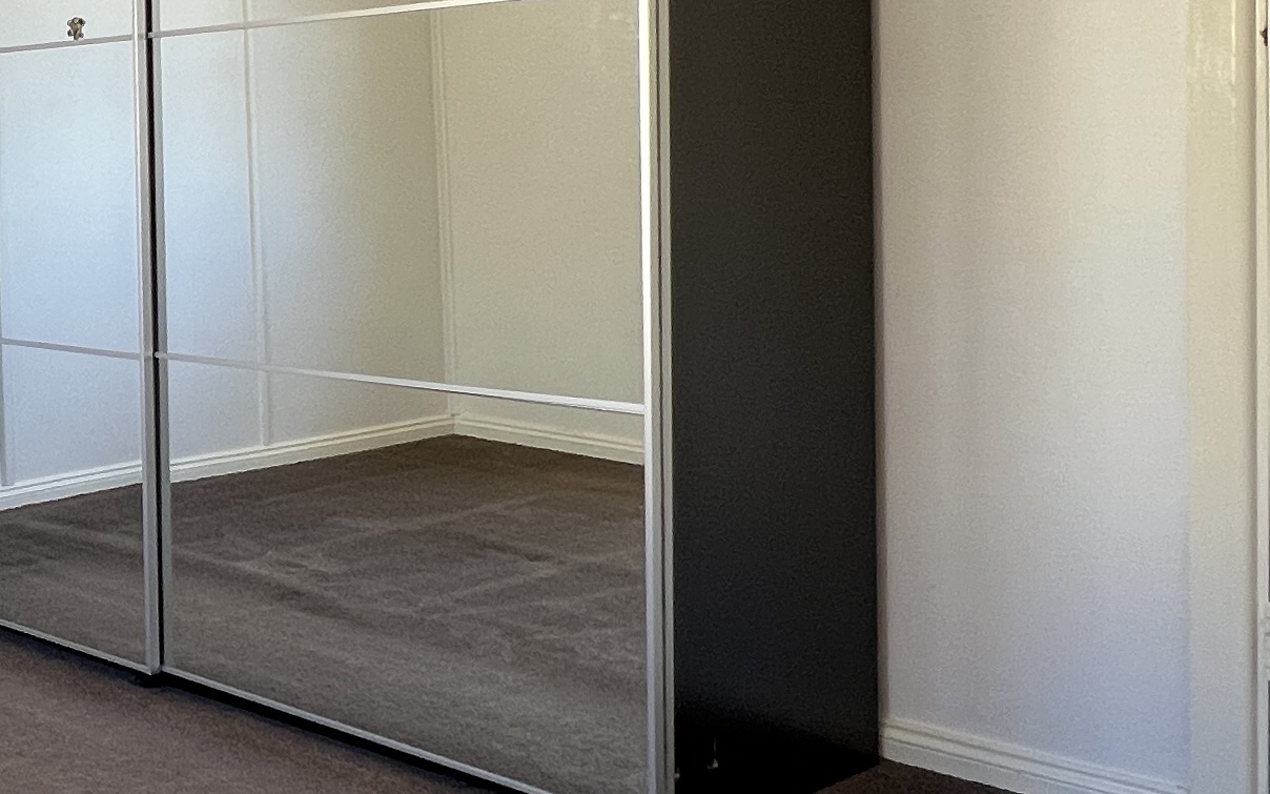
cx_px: -201
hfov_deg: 35.5
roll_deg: +2.0
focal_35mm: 46
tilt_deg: -2.6
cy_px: 188
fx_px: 1592
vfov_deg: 27.6
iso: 100
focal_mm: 1.57
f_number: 1.8
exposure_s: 1/100
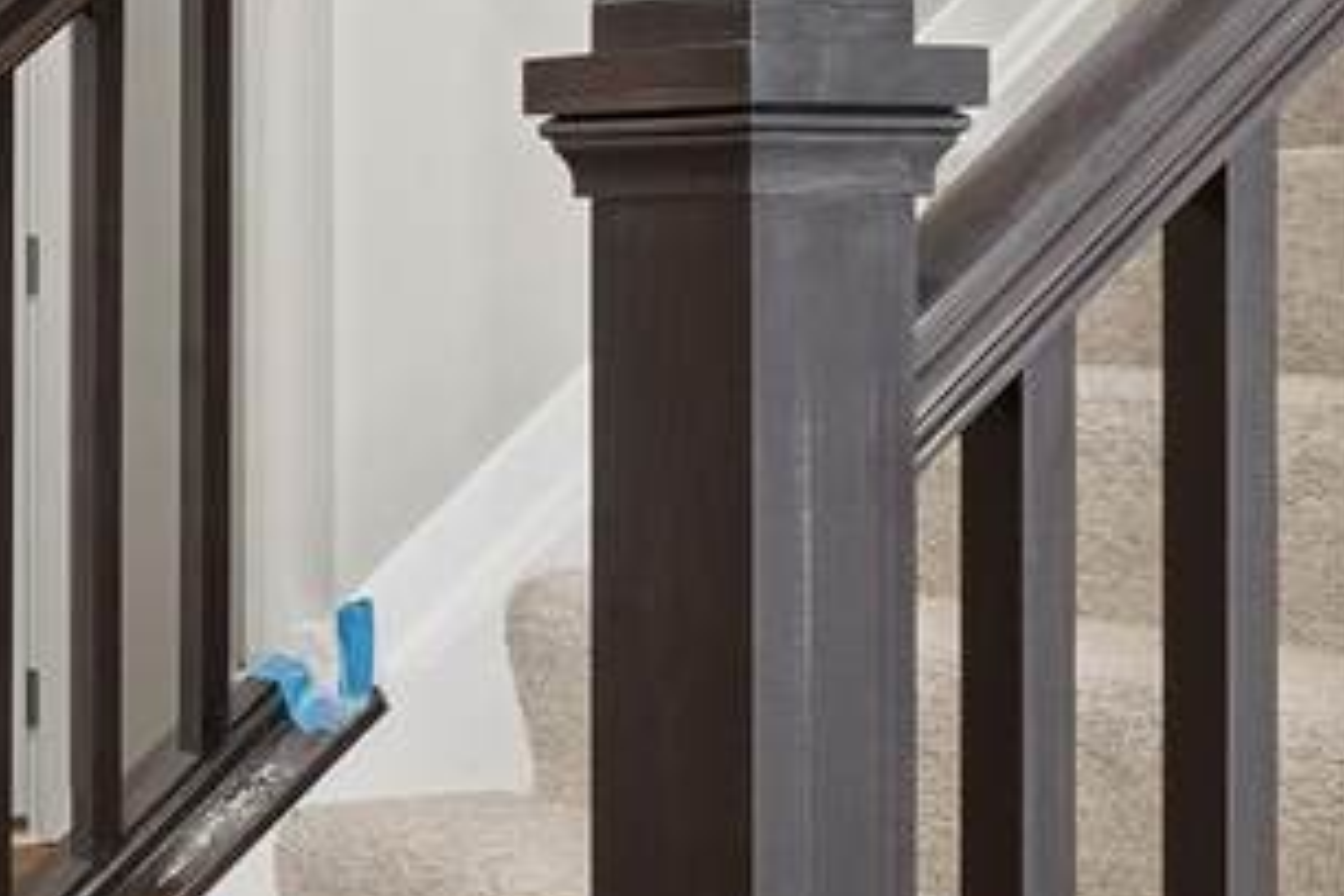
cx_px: -821
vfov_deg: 19.5
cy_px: 165
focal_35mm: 69
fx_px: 2579
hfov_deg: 22.4
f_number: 10
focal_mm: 11
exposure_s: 1/30
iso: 200
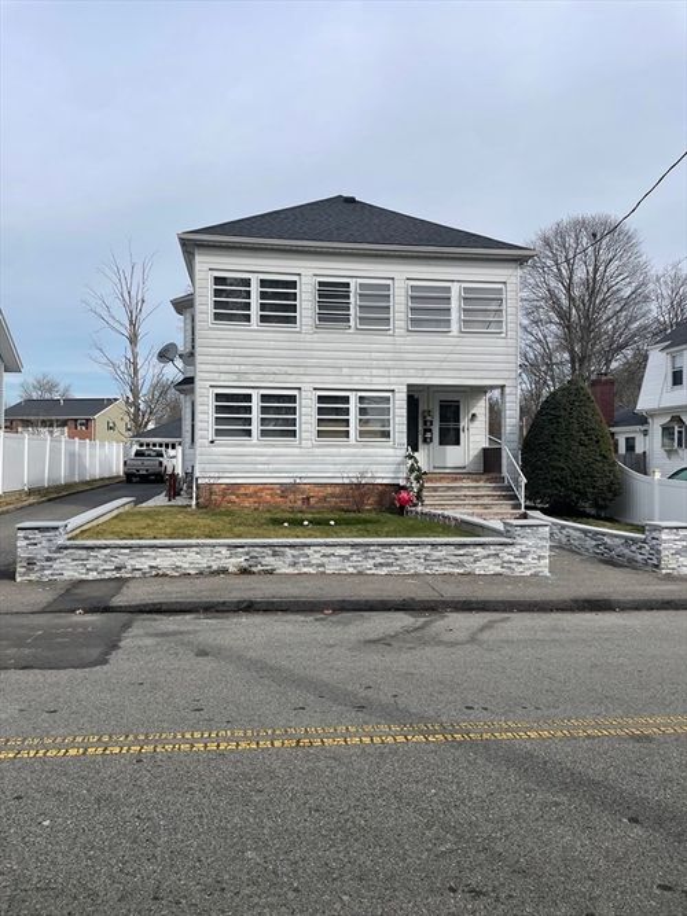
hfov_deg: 53.0
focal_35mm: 26
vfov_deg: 67.3
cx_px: 344
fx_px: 688
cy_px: 458
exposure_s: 1/3610
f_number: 1.6
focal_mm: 4.2
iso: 32
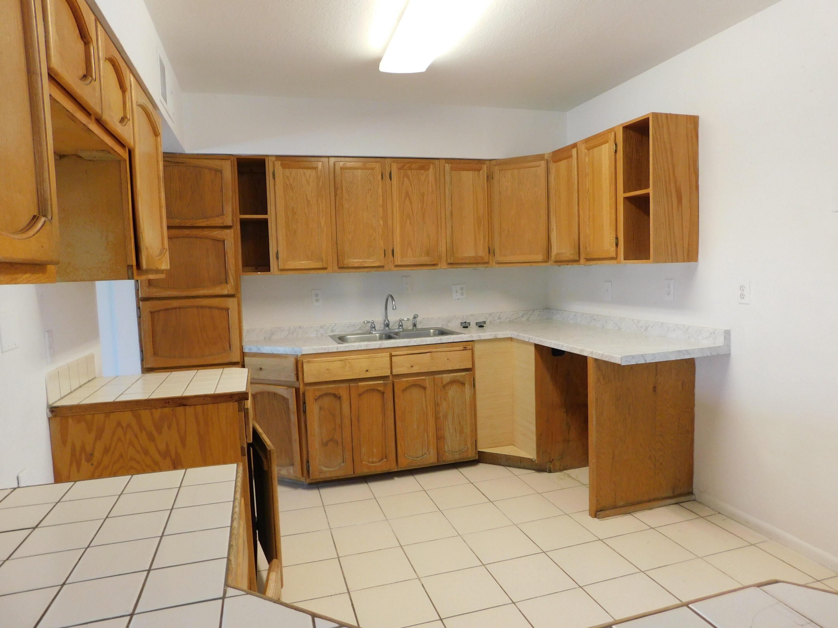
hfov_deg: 73.9
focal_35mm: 23
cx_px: 419
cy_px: 314
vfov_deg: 58.9
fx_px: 557
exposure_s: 1/30
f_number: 3
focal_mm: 4
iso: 200
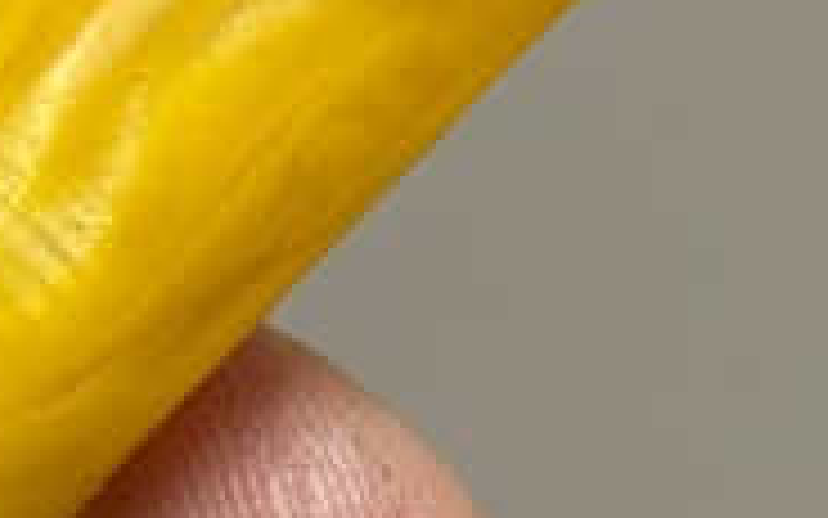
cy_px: 104
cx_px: 40
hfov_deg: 5.9
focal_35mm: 353
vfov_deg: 3.7
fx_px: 7966
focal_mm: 6.86
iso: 64
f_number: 1.78
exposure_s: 1/100
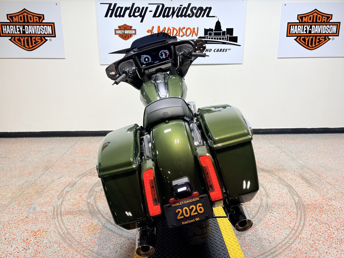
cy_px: 129
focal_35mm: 26
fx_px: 258
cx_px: 172
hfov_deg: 67.3
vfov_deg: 53.1
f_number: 1.6
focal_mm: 5.96
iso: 40
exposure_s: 1/120
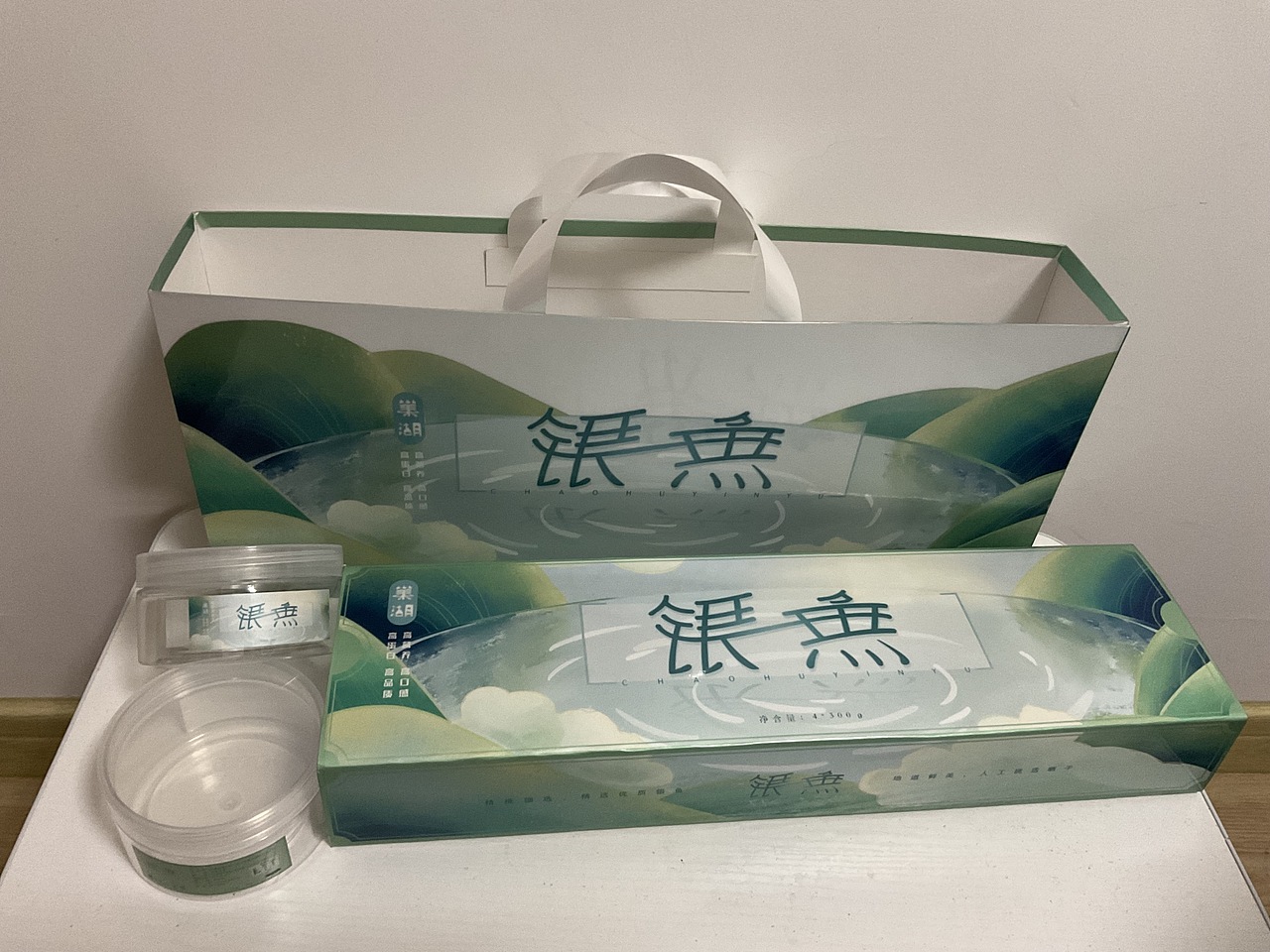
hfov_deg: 61.7
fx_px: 1064
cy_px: 476
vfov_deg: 48.2
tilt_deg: -38.4
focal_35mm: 29
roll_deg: -5.4
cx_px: 635
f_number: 1.8
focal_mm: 3
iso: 250
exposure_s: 1/25
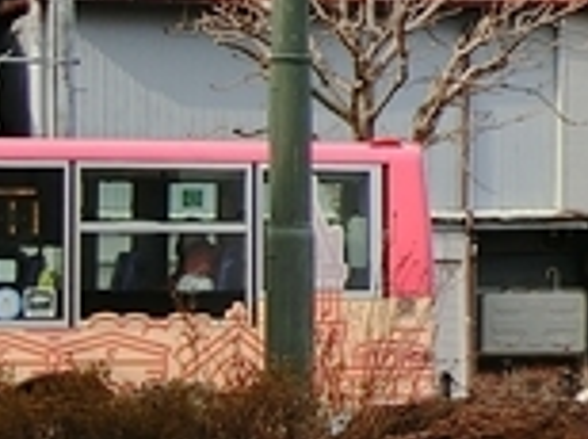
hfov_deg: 8.1
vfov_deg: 6.6
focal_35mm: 224
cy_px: 199
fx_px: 3799
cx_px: 1443
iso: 80
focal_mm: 9.1
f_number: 3.9
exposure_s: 1/500
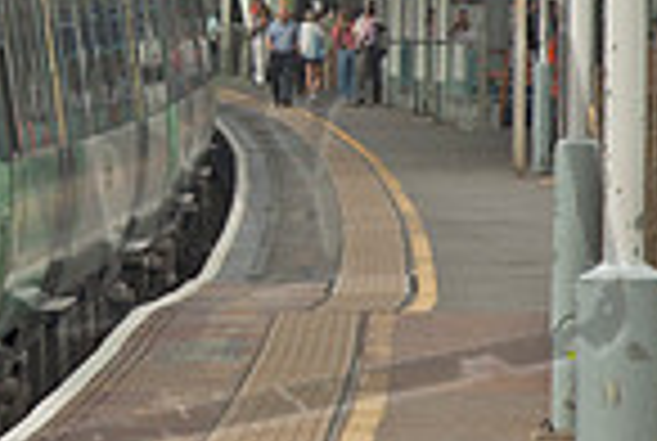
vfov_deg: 3.7
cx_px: -22
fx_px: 6766
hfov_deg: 5.5
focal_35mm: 370
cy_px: 58
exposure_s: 1/500
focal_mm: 62
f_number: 5.6
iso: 200
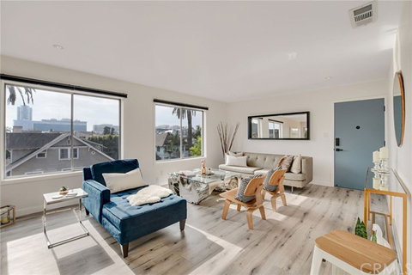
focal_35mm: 15
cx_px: 206
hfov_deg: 100.4
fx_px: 172
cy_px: 138
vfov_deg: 77.3
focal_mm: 10
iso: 400
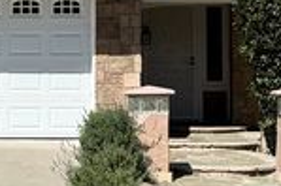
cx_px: 98
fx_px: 1310
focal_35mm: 168
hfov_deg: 12.2
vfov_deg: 8.0
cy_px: -57
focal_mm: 6.76
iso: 80
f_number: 1.78
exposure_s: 1/5587
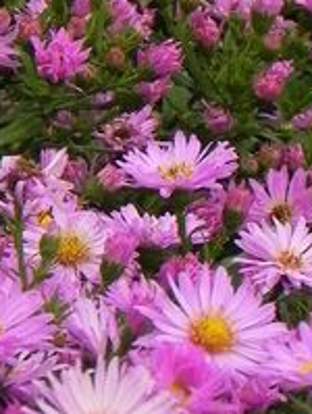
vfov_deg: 2.0
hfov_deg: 1.5
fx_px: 11871
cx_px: 83
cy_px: -148
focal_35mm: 991
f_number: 5
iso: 160
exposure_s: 1/320
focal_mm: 44
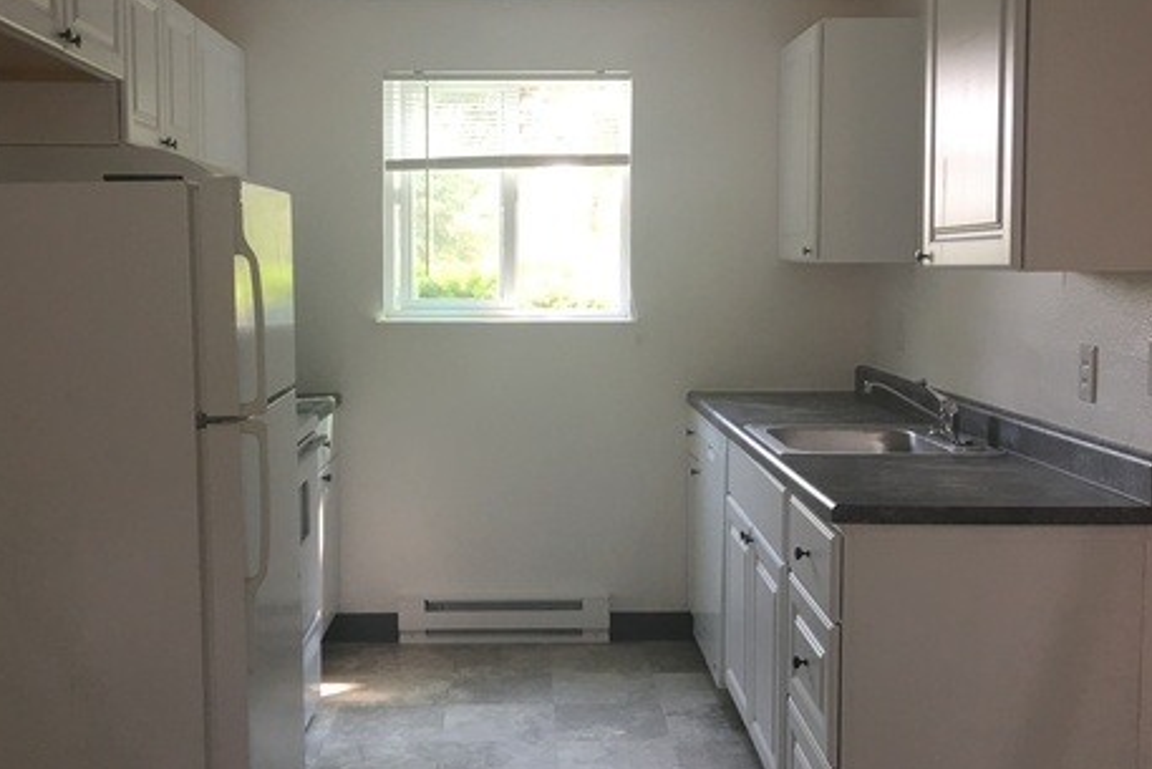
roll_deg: -0.3
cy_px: 361
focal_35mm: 44
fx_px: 1408
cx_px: 546
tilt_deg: -3.3
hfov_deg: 44.5
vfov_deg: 30.5
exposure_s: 1/15
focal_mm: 4.15
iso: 25
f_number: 2.2
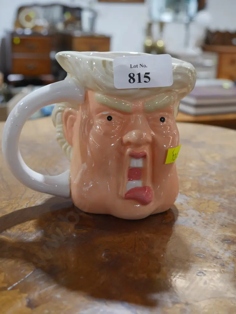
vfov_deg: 39.6
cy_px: 157
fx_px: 436
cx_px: 118
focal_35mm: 48
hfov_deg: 30.3
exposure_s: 1/60
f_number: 5.2
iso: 800
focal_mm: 24
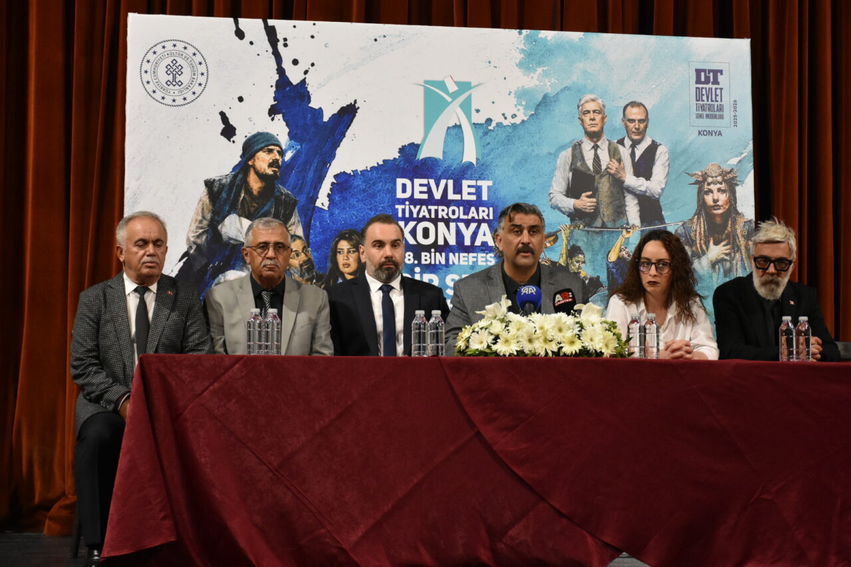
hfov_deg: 28.1
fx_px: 1702
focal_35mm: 72
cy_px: 284
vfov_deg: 18.9
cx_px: 426
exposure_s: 1/60
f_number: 4.5
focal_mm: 48
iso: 3200
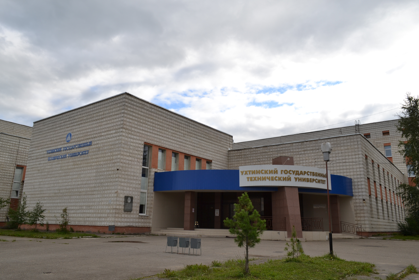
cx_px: 210
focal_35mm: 27
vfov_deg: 47.9
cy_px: 140
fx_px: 314
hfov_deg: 67.4
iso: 100
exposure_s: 1/200
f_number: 7.1
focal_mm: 18
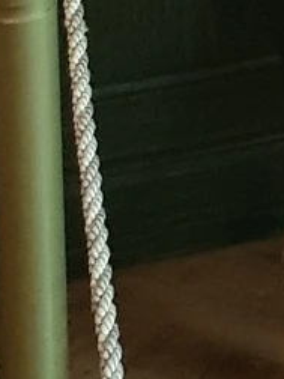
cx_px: 869
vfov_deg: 7.6
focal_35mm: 206
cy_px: -964
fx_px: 2253
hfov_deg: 6.5
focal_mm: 4.2
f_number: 1.7
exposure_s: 1/11
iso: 200
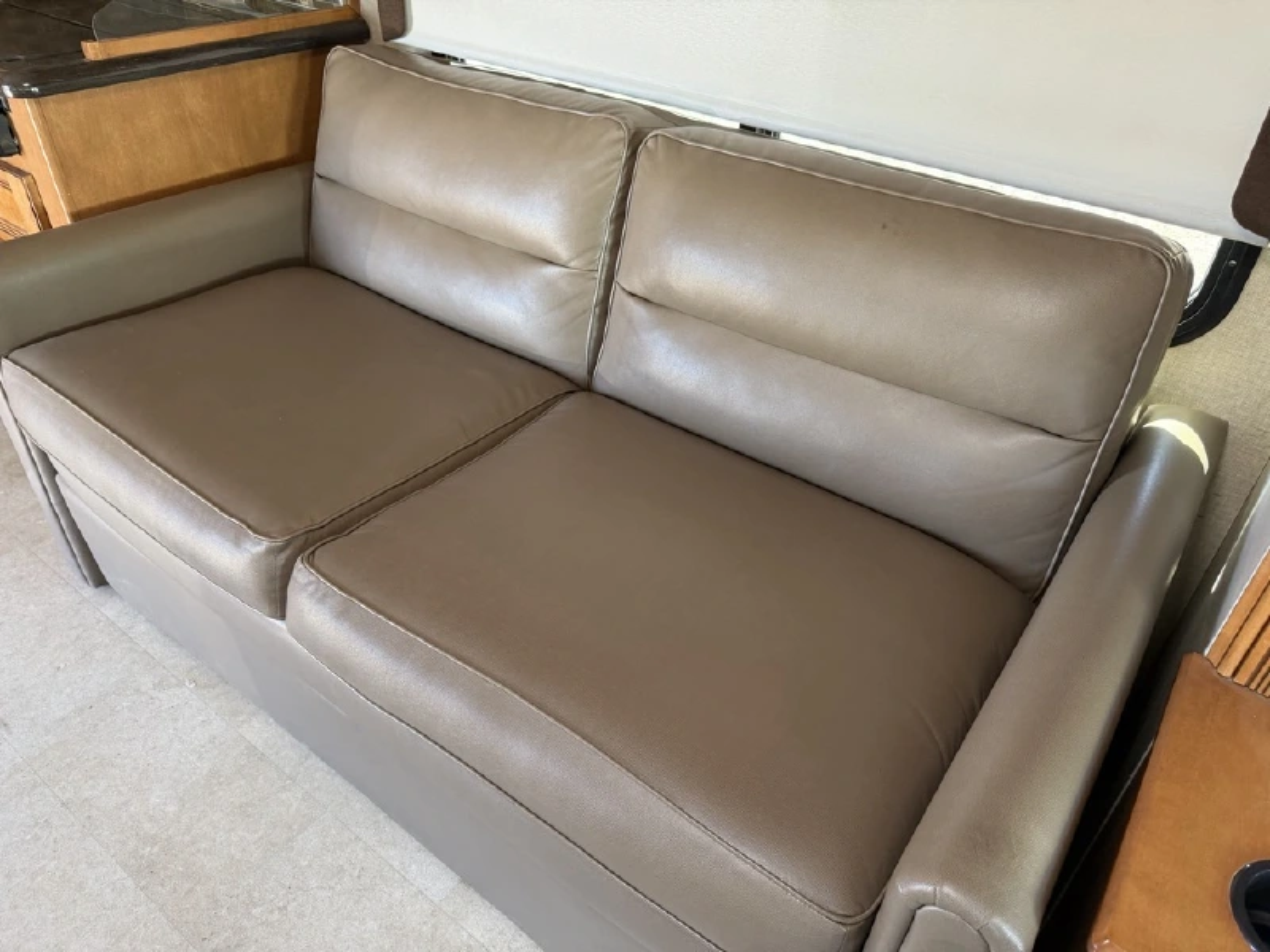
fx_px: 881
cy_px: 476
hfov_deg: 71.6
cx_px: 635
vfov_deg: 56.8
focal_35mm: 24
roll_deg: -0.1
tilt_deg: -37.5
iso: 200
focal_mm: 6.76
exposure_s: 1/67
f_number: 1.78
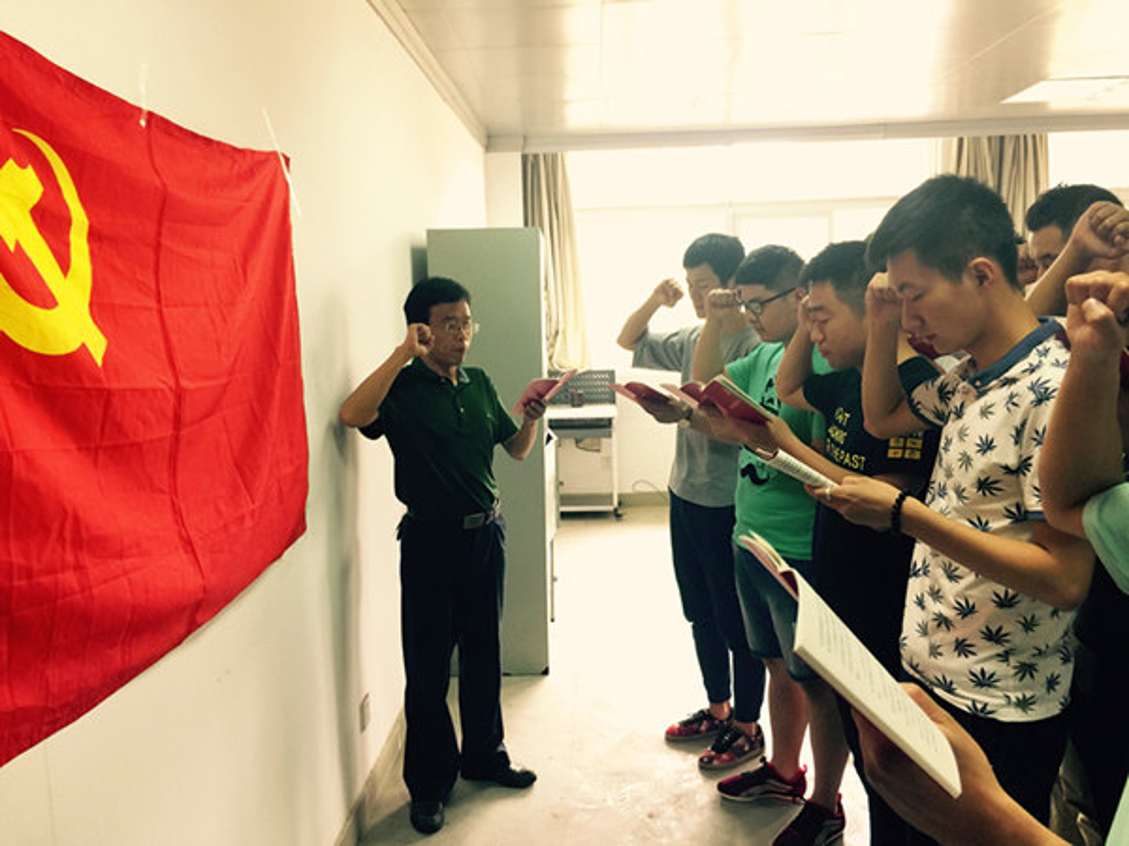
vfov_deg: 48.2
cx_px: 564
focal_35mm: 29
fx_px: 946
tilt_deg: -8.2
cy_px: 423
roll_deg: +0.9
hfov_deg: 61.7
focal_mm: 4.15
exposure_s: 1/17
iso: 40
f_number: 2.2
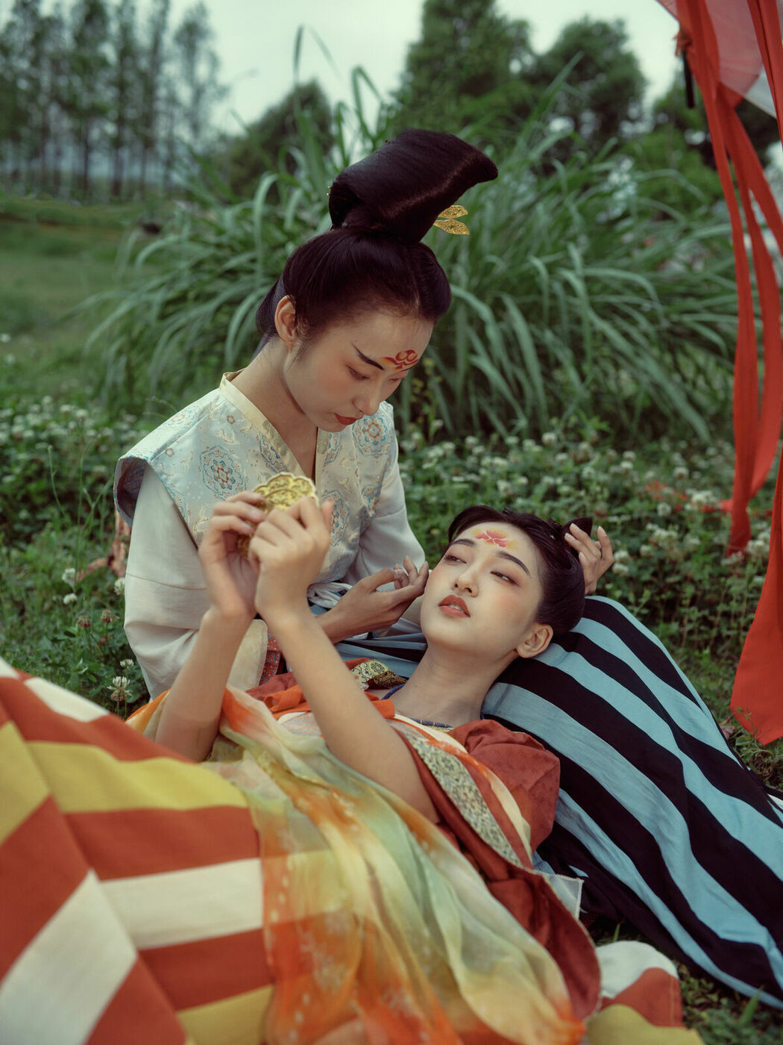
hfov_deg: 36.0
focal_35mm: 40
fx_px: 1206
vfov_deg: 46.8
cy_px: 522
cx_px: 392
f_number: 3.5
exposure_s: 1/400
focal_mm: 50
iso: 400
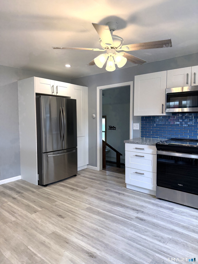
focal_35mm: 24
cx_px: 99
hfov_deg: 56.8
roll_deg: -0.1
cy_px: 132
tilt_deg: -3.8
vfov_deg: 71.6
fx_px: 183
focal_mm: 6.76
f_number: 1.78
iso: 200
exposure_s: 1/192
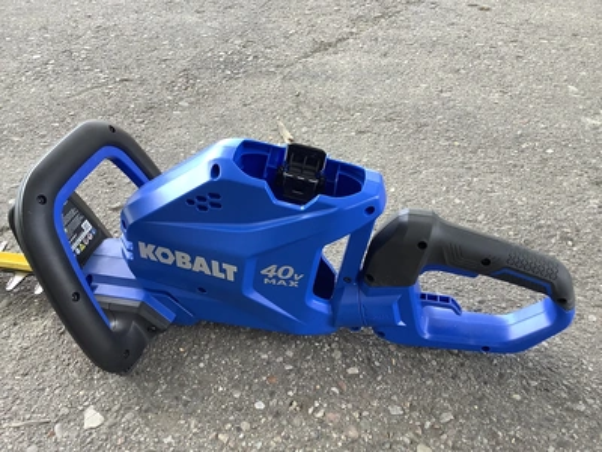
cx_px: 301
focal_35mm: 31
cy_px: 226
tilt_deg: -39.9
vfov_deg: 45.4
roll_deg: -1.4
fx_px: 539
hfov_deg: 58.4
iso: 50
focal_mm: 3.3
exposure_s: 1/120
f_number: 2.4
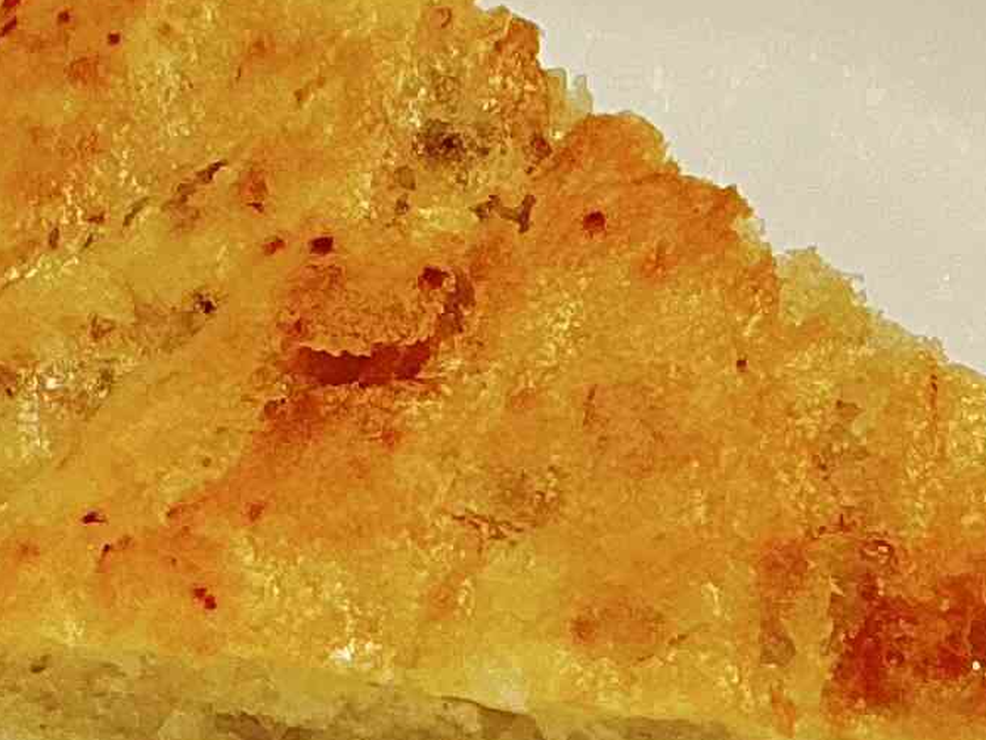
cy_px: 609
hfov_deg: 11.3
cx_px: 607
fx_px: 4985
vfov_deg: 8.5
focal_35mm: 175
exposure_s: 1/60
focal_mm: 3
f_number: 1.8
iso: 50
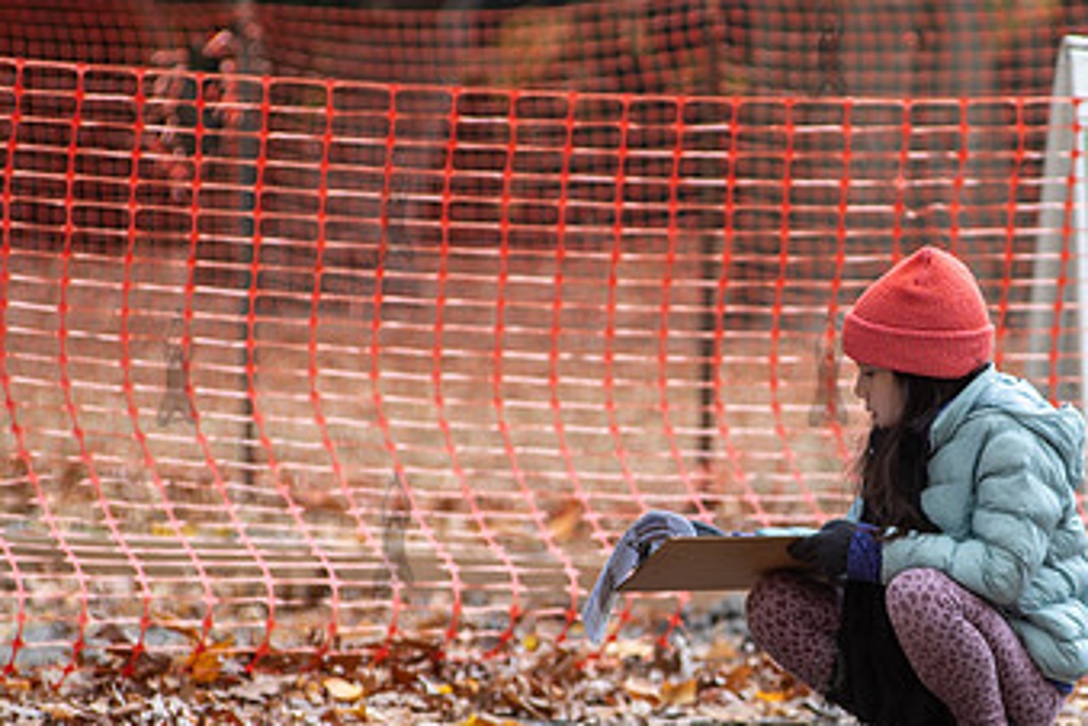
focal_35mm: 433
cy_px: 499
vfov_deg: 3.2
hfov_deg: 4.8
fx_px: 13085
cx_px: 913
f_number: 4.5
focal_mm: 200
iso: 160
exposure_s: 1/125
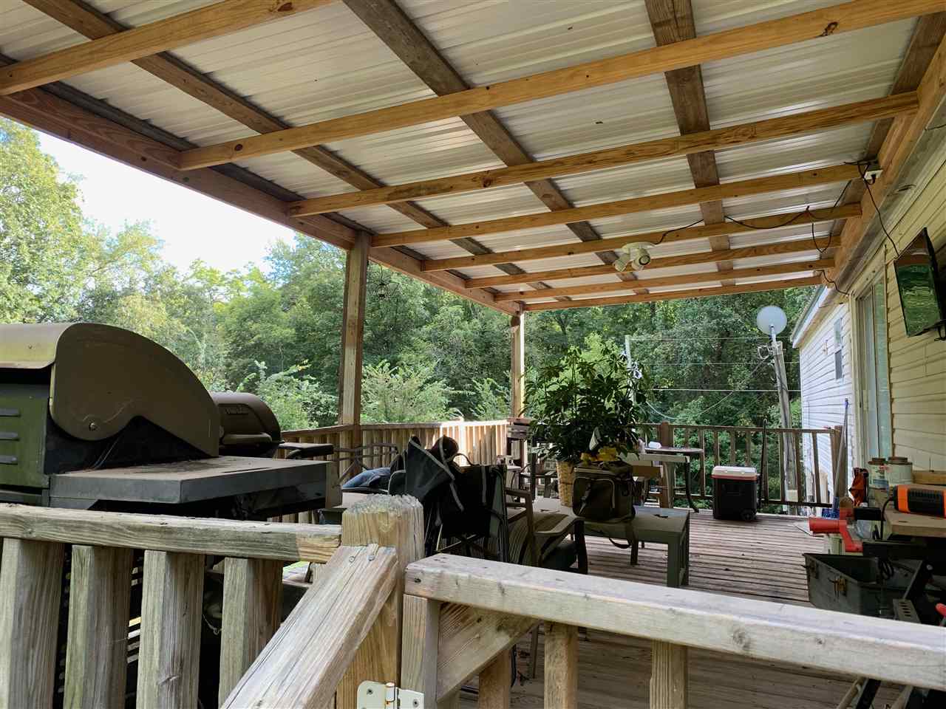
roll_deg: -0.6
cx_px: 473
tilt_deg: +3.1
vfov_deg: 53.1
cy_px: 354
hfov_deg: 67.3
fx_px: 711
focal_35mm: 26
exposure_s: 1/121
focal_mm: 4.25
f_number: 1.8
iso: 32
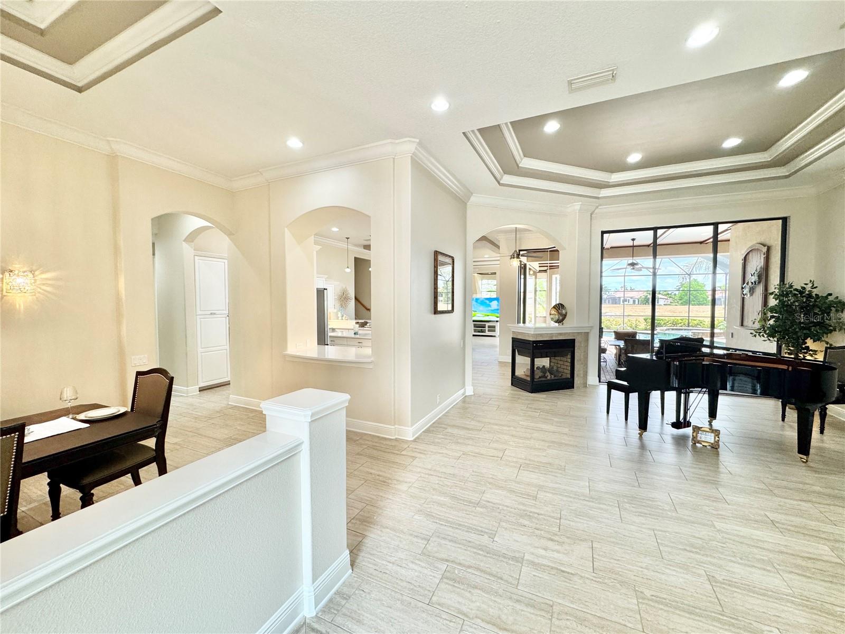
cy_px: 317
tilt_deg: -3.6
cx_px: 422
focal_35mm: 14
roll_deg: -0.2
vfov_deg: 85.7
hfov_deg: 102.1
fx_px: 342
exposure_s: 1/120
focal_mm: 2.22
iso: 160
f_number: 2.2
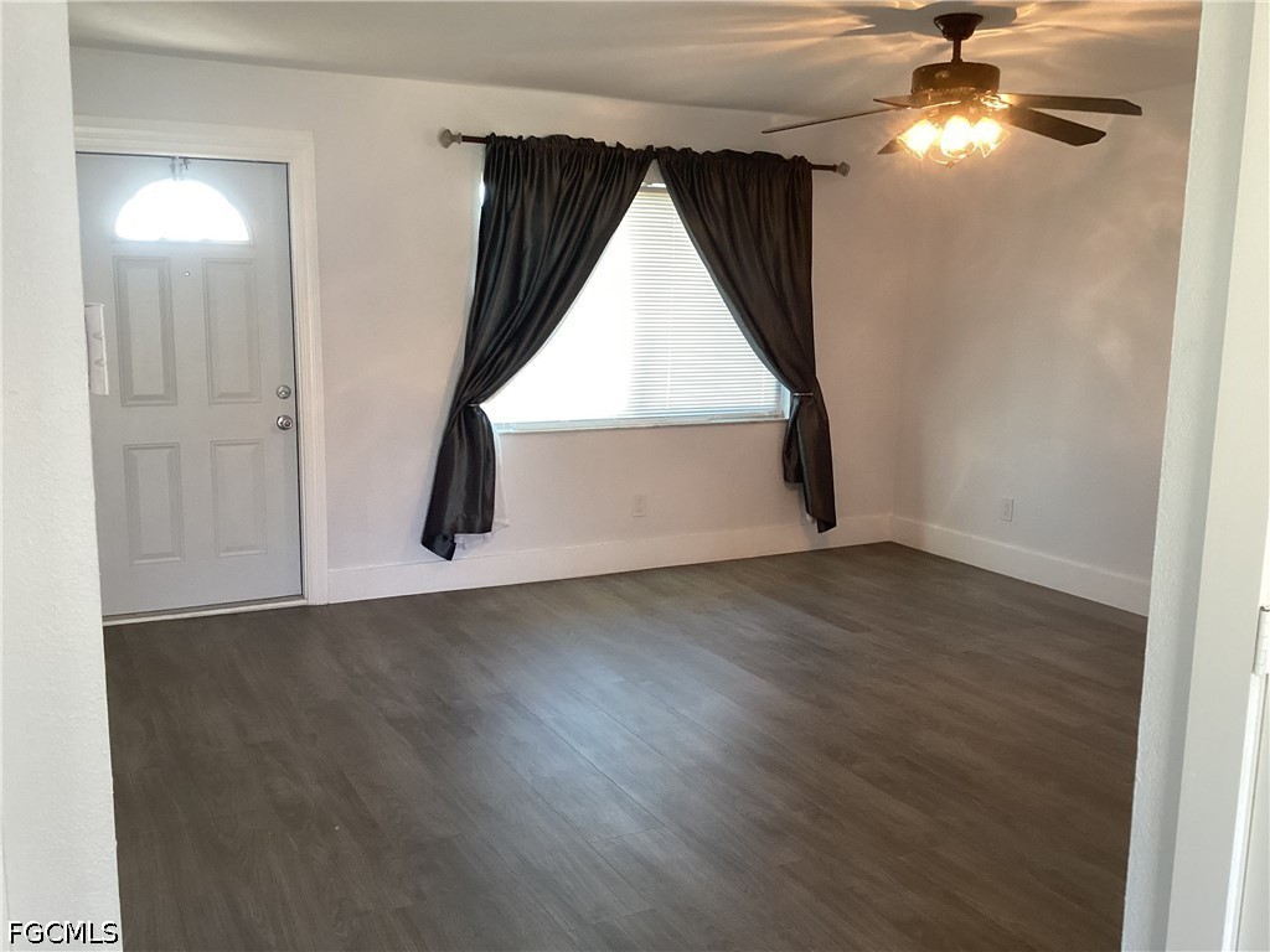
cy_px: 476
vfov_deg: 45.4
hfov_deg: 58.4
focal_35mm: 31
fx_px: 1137
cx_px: 635
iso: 160
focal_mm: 3.3
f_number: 2.4
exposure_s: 1/60
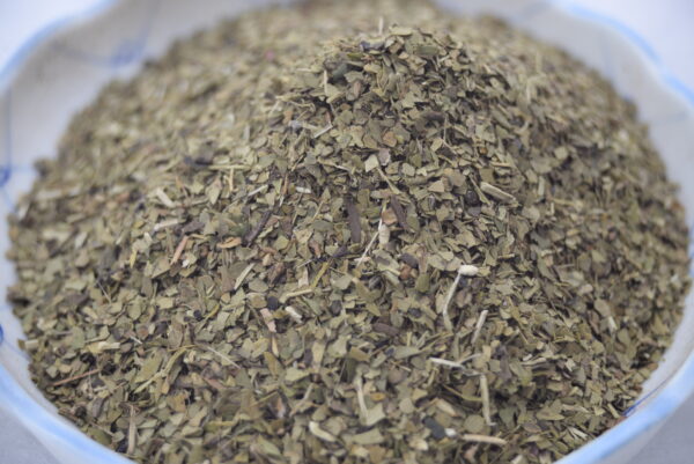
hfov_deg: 24.7
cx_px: 347
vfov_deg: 16.7
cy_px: 232
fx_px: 1582
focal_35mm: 82
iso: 160
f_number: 6.3
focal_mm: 82
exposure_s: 1/100
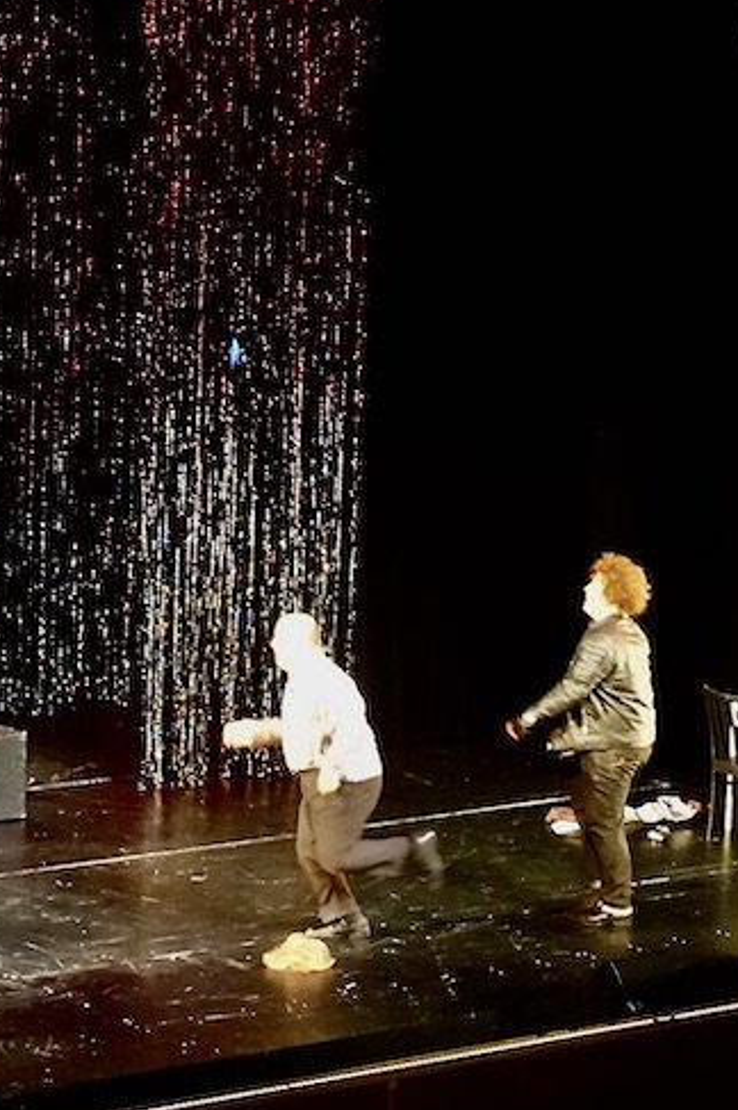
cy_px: 564
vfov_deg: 20.6
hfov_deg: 13.4
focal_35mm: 99
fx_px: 3048
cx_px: -144
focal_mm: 17.06
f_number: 2.8
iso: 3200
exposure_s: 1/60
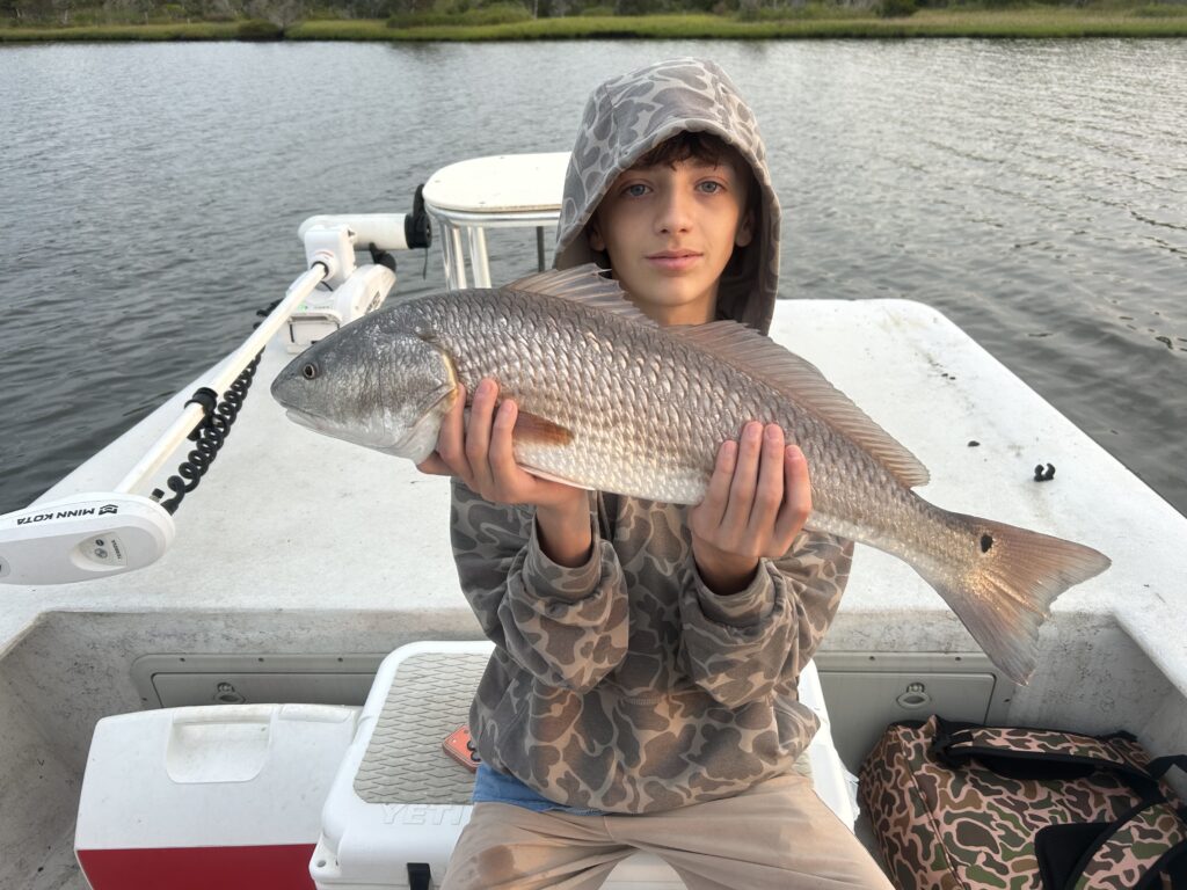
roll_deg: +1.5
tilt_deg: -27.2
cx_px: 594
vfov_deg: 53.1
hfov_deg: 67.3
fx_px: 892
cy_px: 445
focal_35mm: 26
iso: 40
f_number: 1.5
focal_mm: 5.7
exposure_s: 1/121
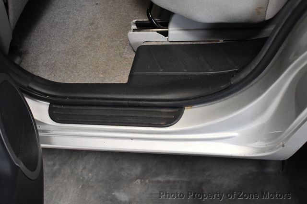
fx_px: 409
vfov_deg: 28.0
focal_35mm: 48
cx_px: 154
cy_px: 102
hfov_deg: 41.1
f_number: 4.5
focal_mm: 32
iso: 3200
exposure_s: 1/80
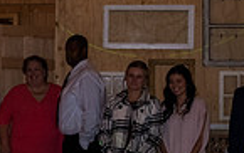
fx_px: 732
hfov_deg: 17.9
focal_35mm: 110
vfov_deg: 11.9
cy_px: 73
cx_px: -56
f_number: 2.8
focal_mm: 18
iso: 1600
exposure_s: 1/200
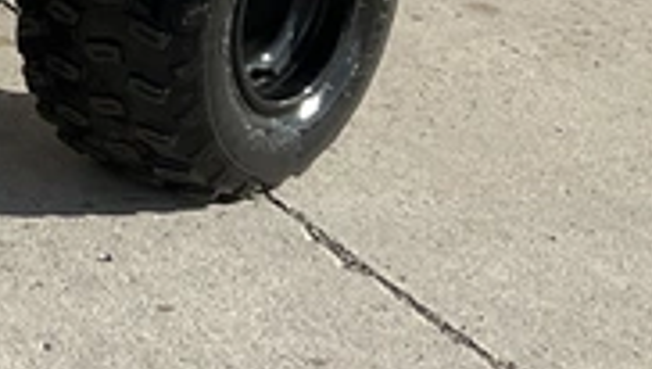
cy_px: -127
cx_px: -426
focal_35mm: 130
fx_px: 2251
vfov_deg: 9.2
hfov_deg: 14.9
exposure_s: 1/2141
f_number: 1.8
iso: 25
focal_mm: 3
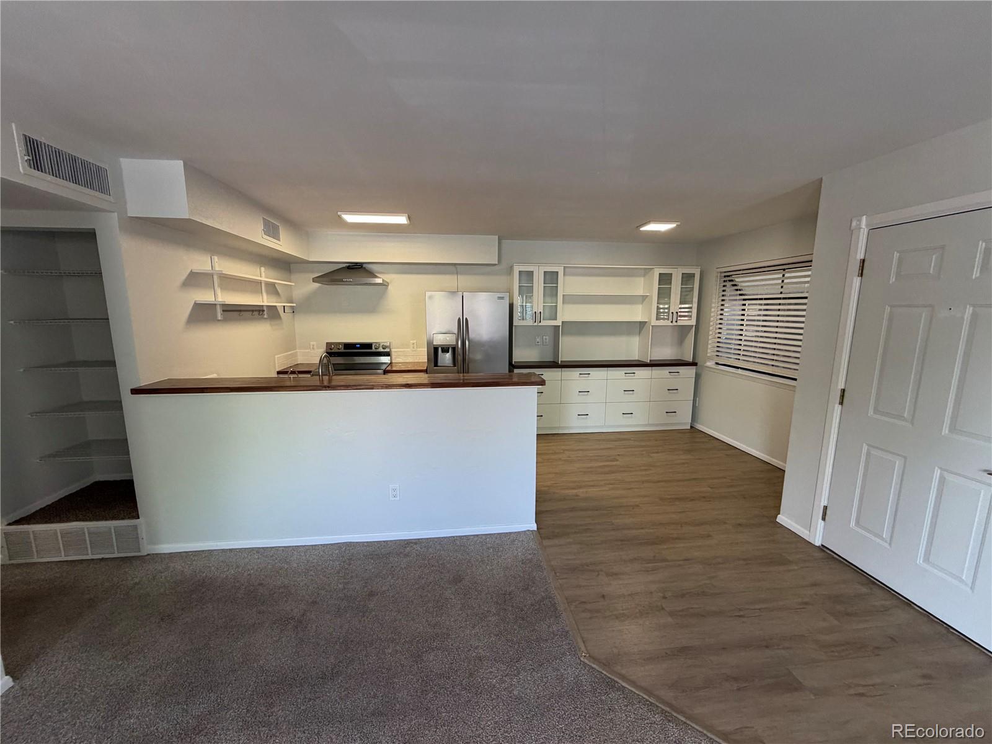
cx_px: 496
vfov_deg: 85.7
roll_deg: +0.3
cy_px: 372
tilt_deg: -9.2
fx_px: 401
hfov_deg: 102.1
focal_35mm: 14
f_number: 2.2
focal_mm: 2.22
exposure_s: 1/60
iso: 200
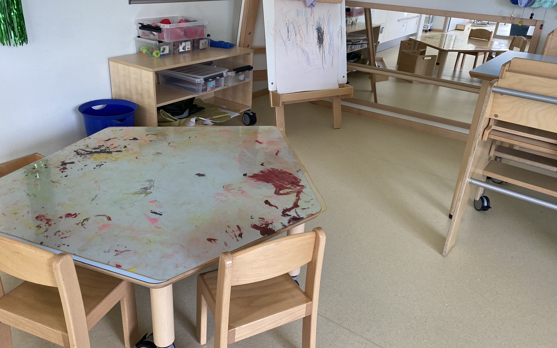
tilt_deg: -24.5
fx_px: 425
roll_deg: -4.3
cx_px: 279
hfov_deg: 66.5
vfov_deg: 44.5
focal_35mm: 28
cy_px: 157
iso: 125
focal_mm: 4.25
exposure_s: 1/118
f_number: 1.8
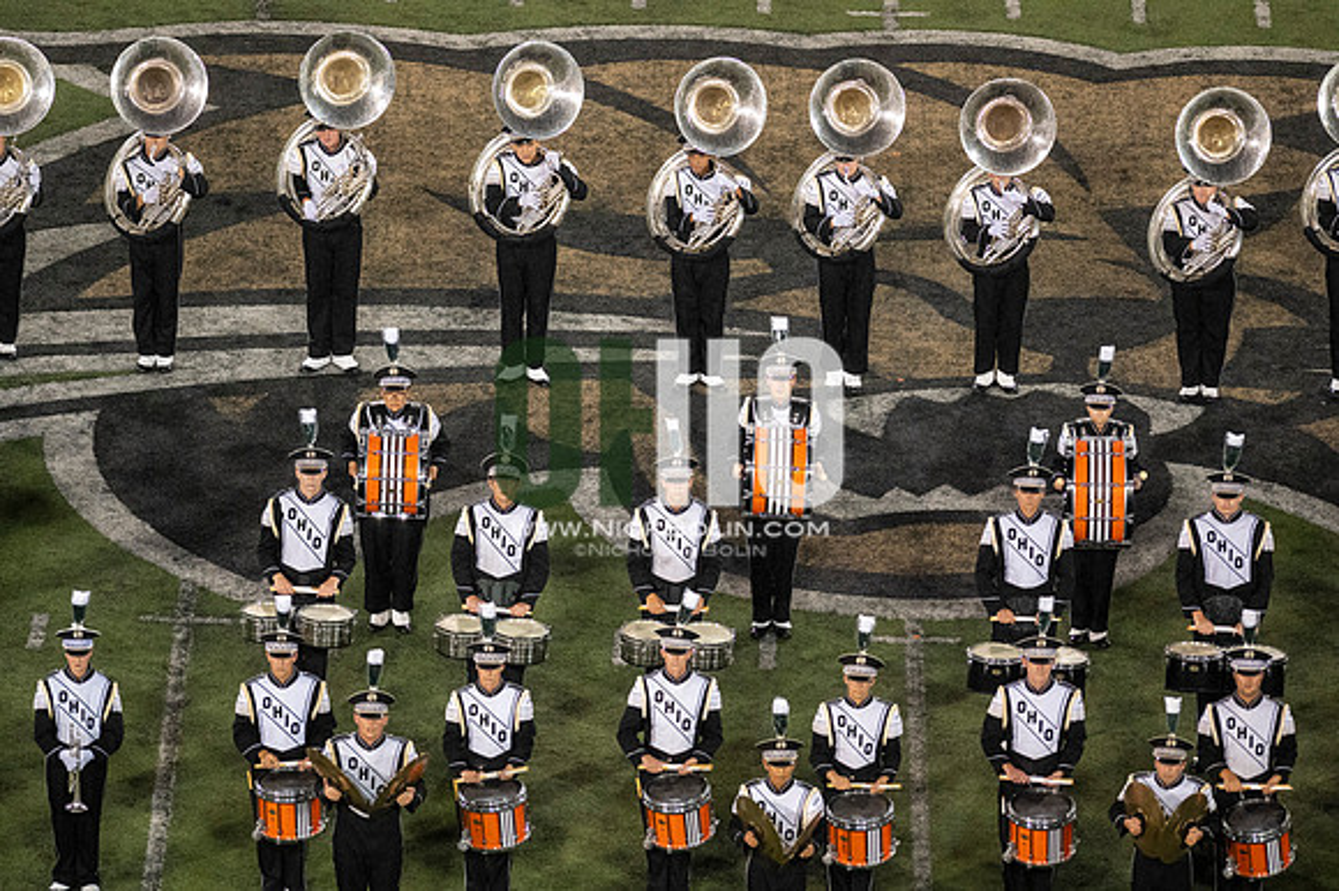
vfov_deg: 4.6
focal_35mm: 300
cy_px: 446
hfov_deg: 6.9
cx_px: 670
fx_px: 11152
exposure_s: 1/2500
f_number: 2.8
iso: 6400
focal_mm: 300
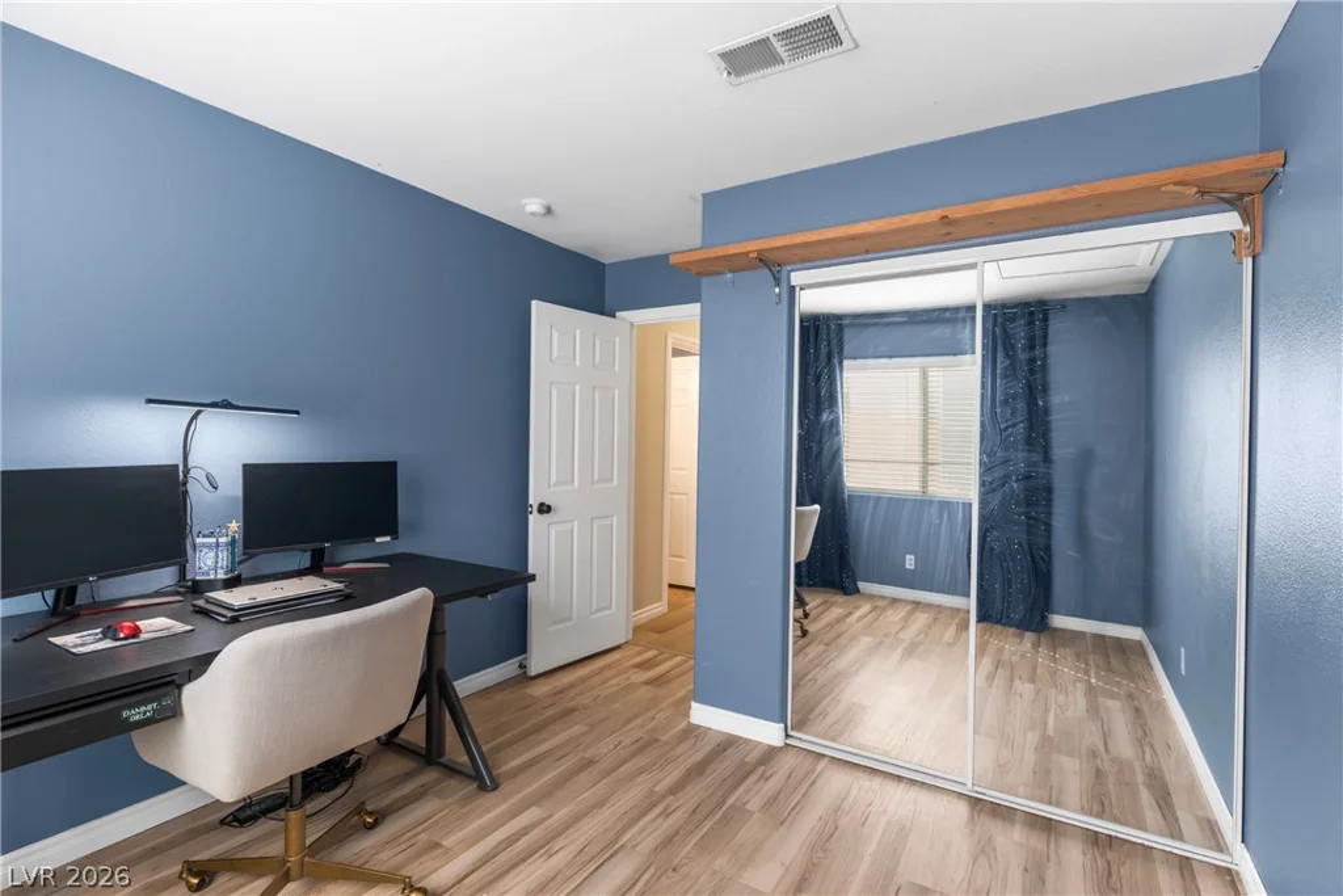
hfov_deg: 93.3
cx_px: 672
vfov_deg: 70.5
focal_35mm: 17
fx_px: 634
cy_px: 448
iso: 400
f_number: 8
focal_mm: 17
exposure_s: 1.3
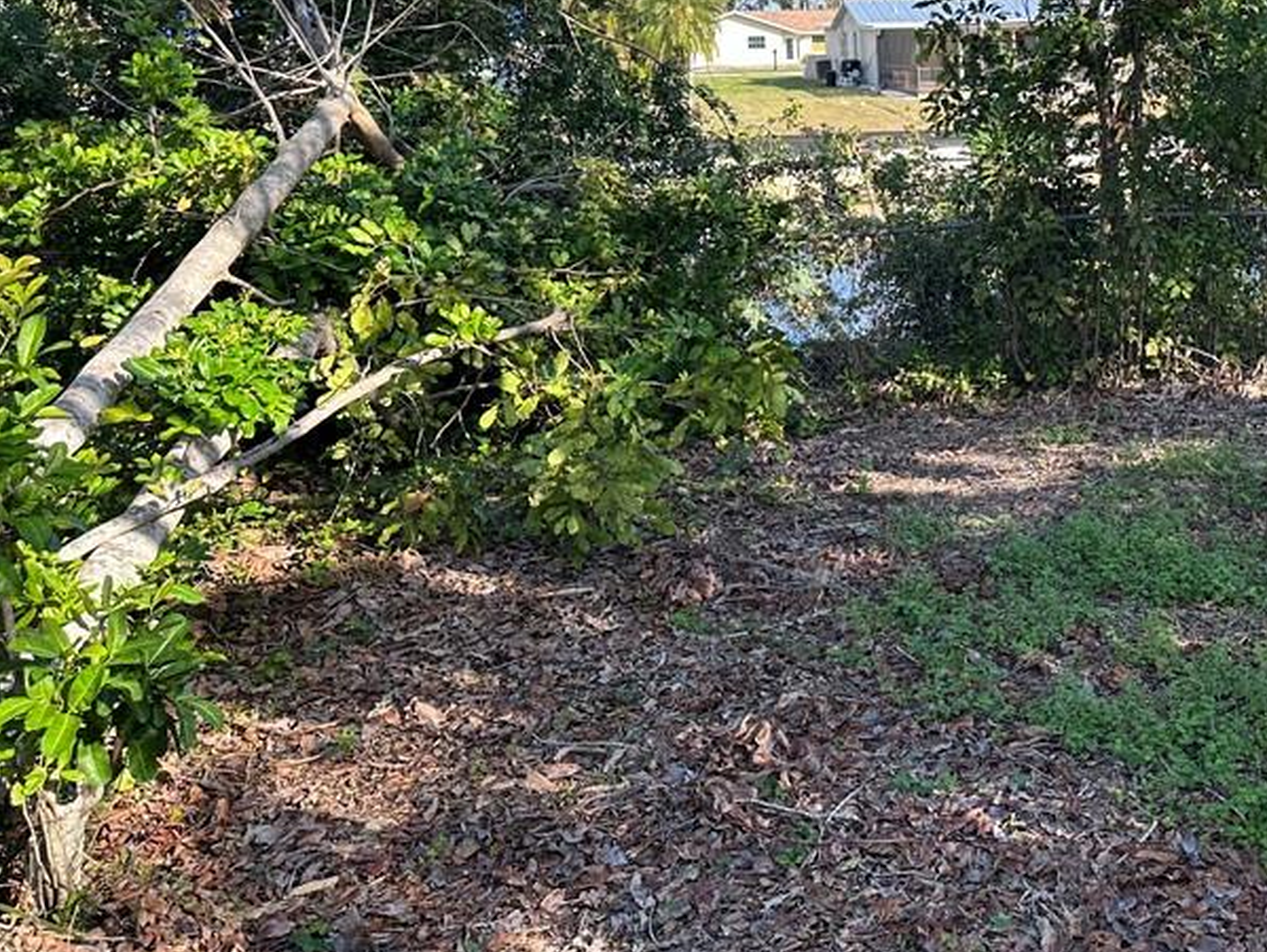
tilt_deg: -6.7
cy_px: 222
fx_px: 1502
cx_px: 1013
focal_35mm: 41
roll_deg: +1.1
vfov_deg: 34.3
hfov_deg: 43.6
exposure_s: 1/829
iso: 80
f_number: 1.78
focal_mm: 6.86
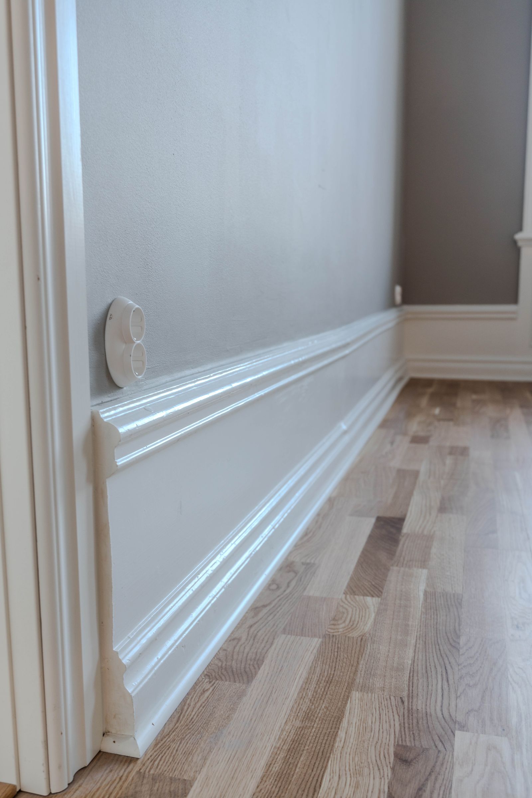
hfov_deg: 37.9
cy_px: 399
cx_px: 266
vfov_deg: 54.4
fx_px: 776
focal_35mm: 35
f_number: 5
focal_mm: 35
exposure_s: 1/15
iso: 200
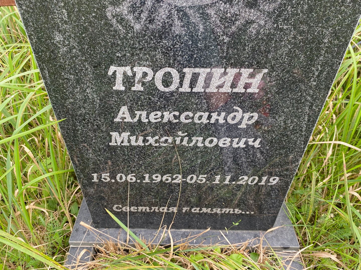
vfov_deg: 53.1
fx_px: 271
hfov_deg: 67.3
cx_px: 180
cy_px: 135
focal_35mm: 26
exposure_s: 1/159
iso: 32
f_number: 1.8
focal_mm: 4.25
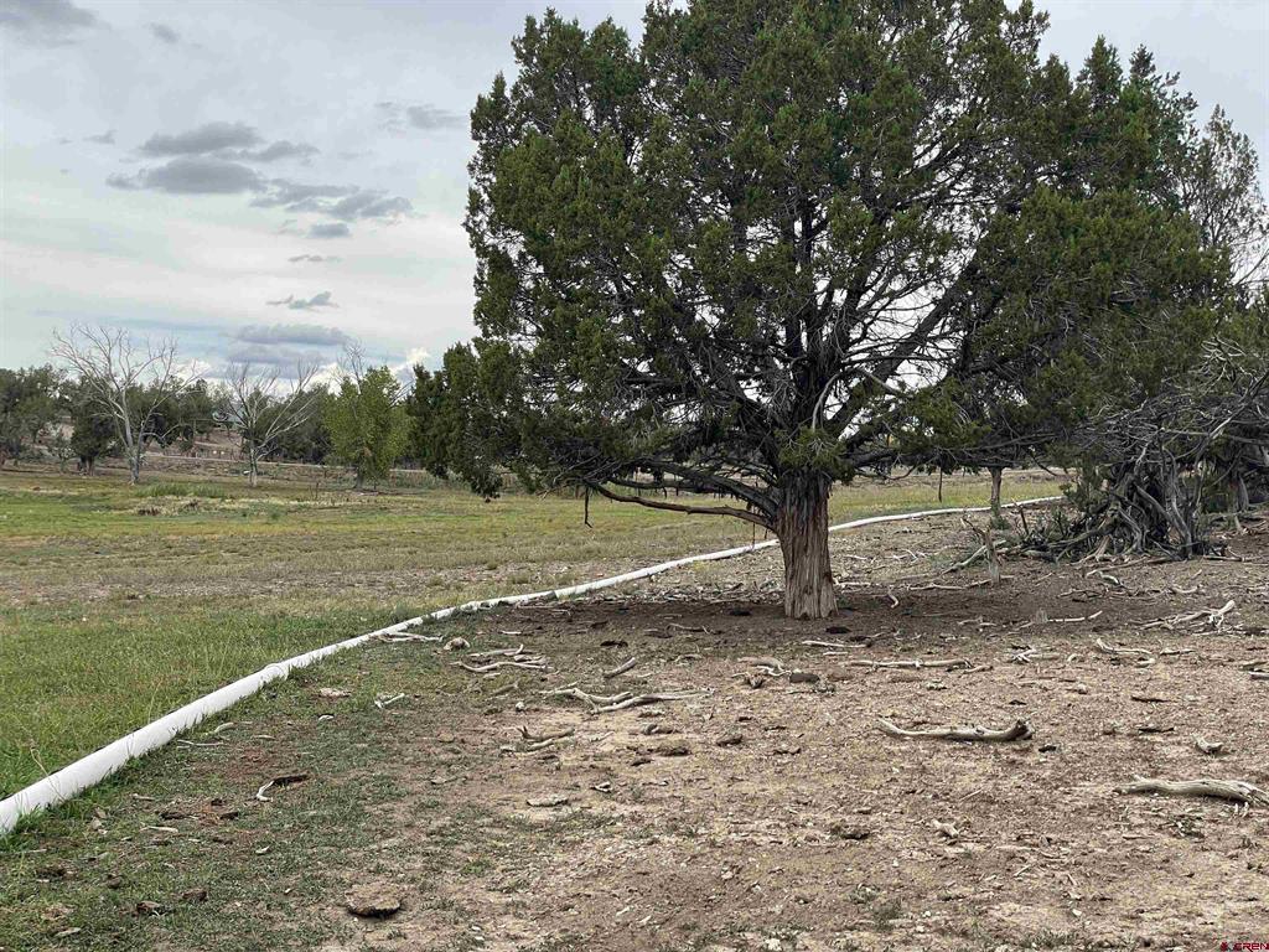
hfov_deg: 36.8
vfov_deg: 28.0
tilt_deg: +0.7
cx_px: 634
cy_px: 476
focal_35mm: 52
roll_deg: -1.9
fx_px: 1906
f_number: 2
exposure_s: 1/959
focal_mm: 6
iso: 25
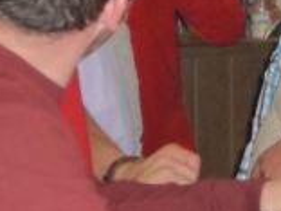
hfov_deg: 12.1
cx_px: 576
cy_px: -47
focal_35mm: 144
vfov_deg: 10.1
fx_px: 1169
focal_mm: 4.7
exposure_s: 1/30
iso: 320
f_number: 3.3
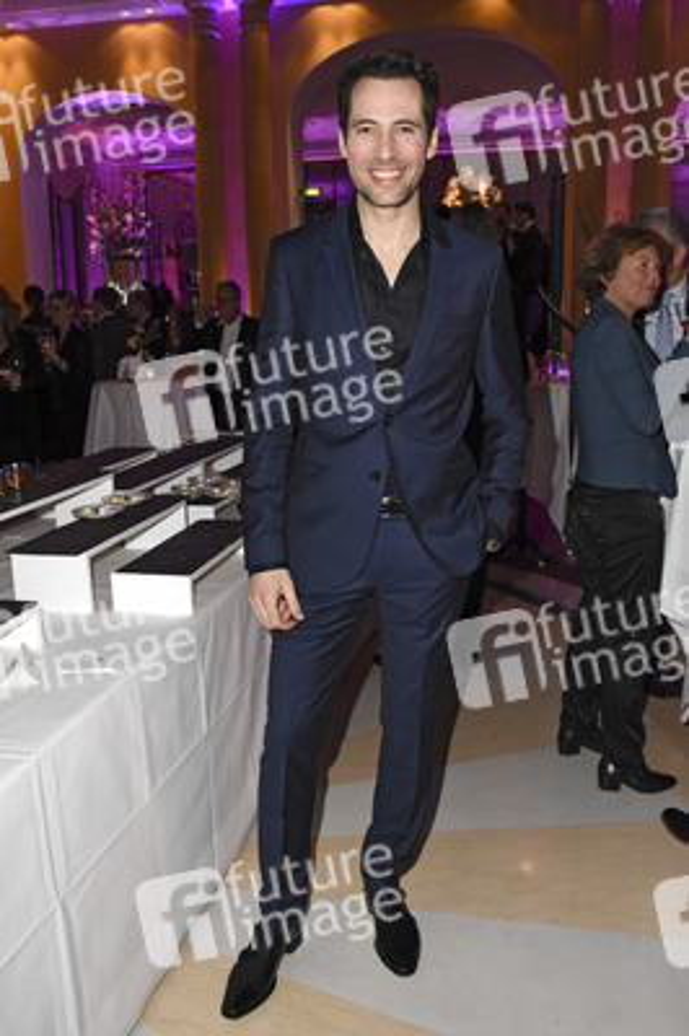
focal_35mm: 30
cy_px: 518
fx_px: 863
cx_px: 344
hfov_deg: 43.5
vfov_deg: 62.0
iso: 1600
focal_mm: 20
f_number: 4.5
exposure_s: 1/160
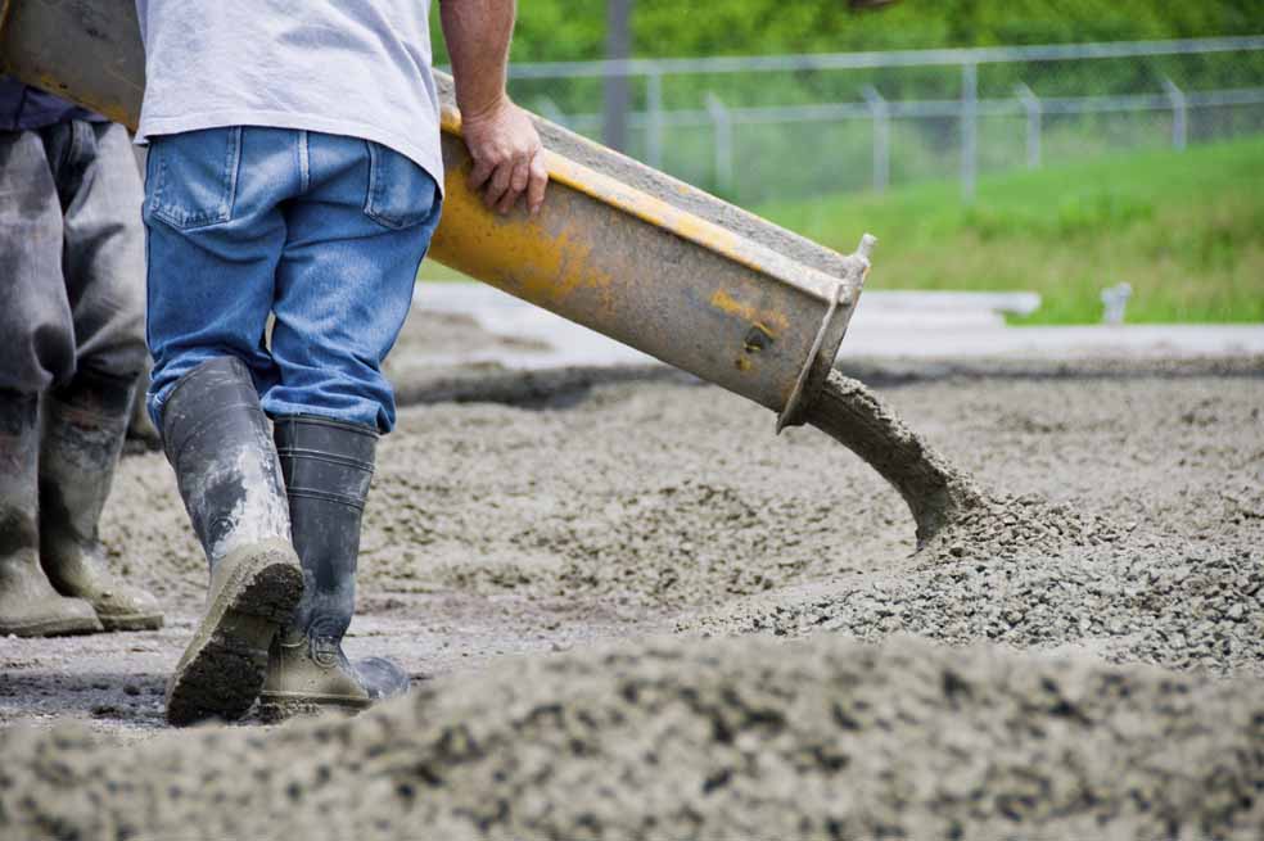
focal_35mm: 225
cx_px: 632
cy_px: 420
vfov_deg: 6.1
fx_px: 7896
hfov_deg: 9.2
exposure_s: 1/1250
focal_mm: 150
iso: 400
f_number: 5.6
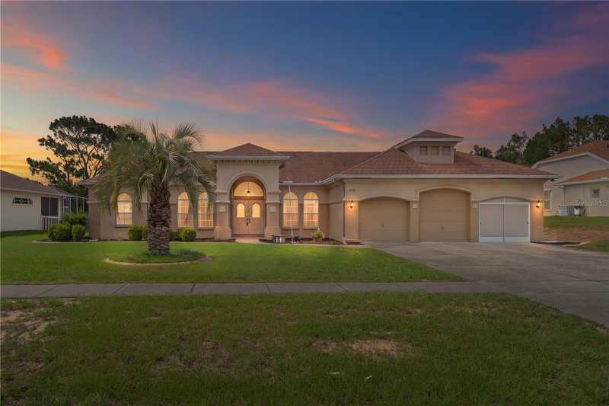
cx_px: 304
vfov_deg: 56.1
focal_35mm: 22
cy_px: 203
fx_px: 381
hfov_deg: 77.3
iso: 320
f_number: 8
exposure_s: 1/500
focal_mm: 15
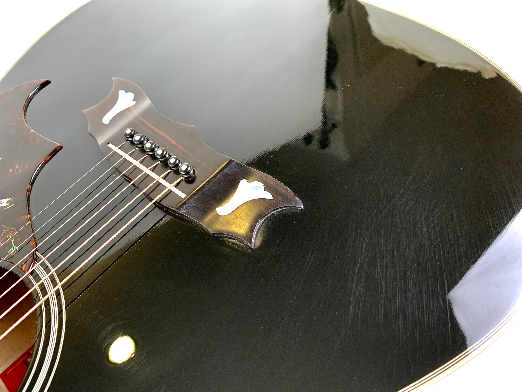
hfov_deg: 67.3
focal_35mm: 26
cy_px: 196
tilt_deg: -72.2
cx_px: 261
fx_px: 392
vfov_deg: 53.1
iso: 320
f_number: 1.8
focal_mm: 4.25
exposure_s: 1/50
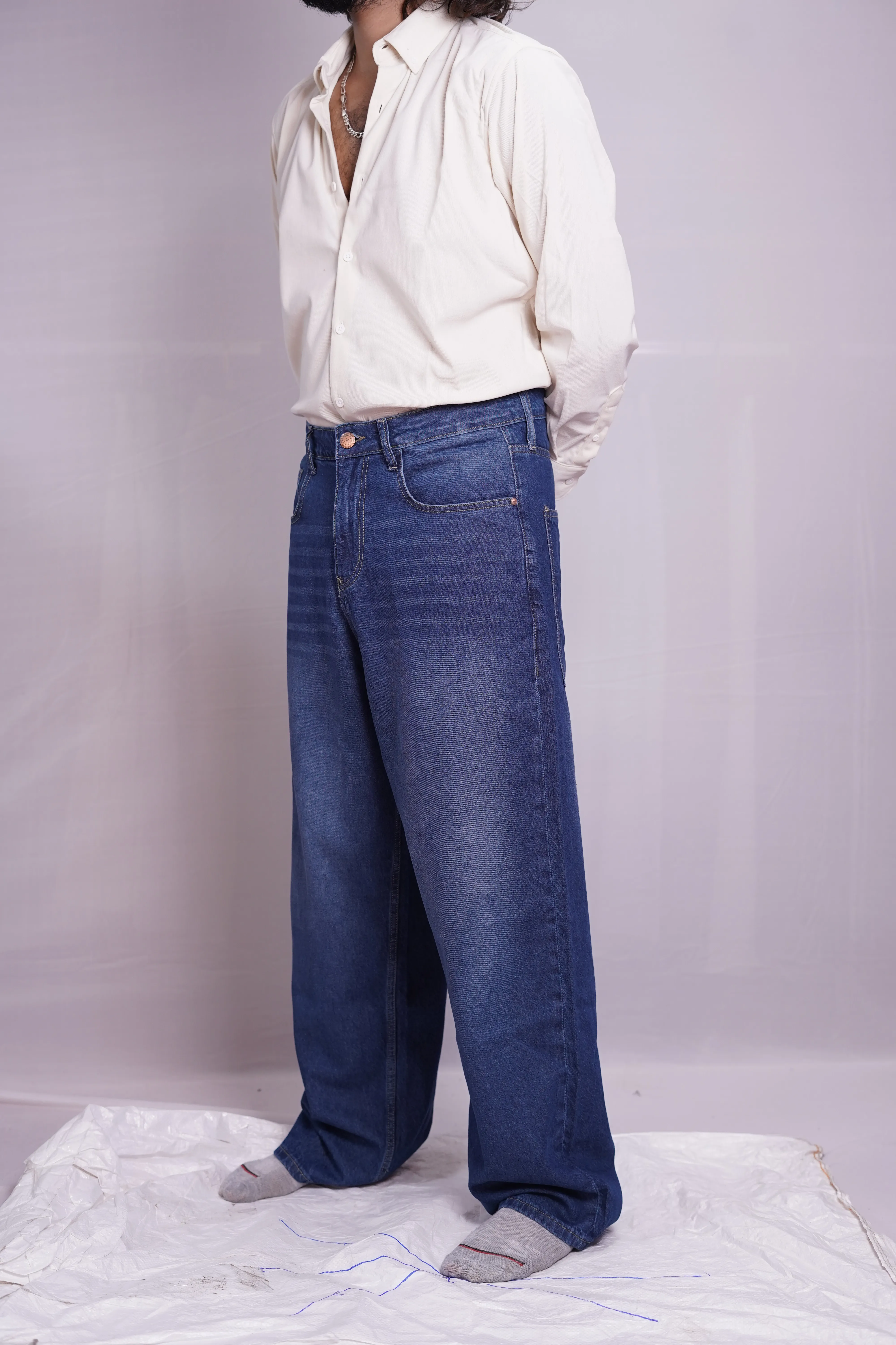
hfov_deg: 27.0
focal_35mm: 50
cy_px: 672
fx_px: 1867
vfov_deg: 39.6
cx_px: 448
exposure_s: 1/100
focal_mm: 50
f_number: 3.5
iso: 640
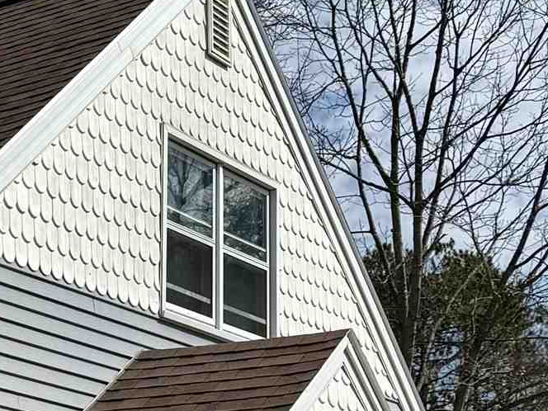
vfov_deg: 12.8
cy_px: 574
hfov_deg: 15.3
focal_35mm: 111
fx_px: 1757
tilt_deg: +4.8
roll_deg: -1.0
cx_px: -443
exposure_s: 1/8130
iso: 80
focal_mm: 6.76
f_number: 1.78
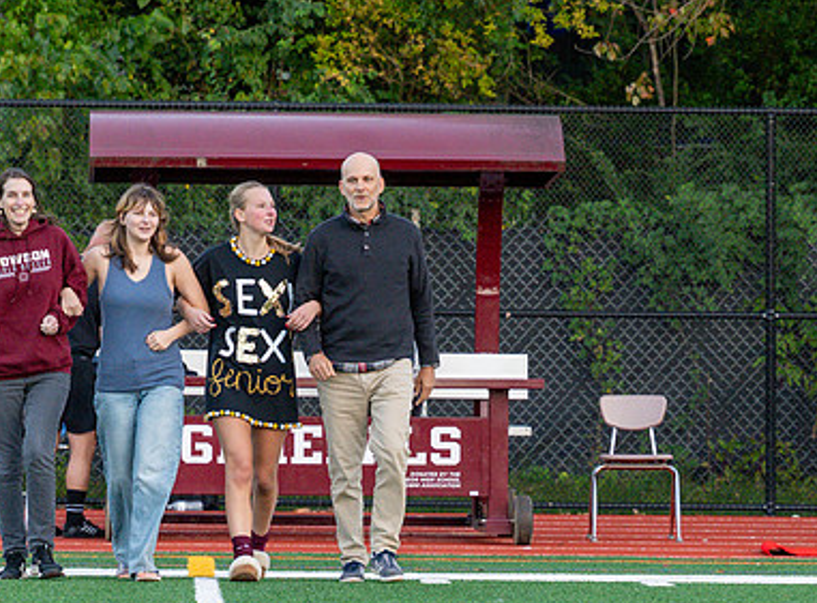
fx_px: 7625
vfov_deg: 4.5
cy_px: 441
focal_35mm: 325
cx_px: 292
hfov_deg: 6.1
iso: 1100
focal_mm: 125
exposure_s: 1/1000
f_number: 3.5
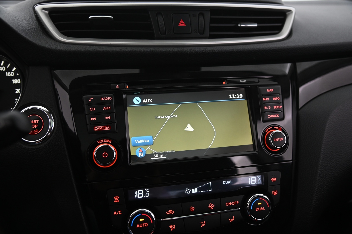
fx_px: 332
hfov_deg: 55.8
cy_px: 117
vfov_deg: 38.8
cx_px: 176
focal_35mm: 34
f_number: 4
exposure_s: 1/15
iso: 1000
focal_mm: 34
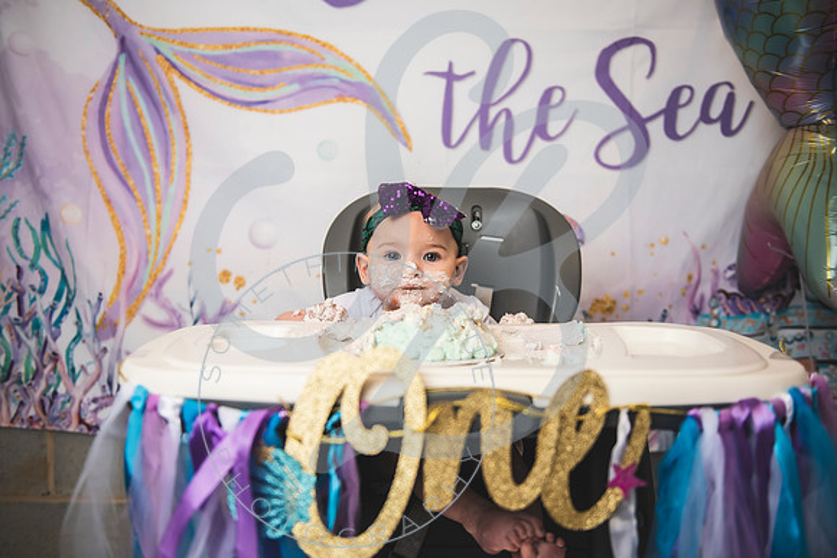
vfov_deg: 37.9
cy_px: 279
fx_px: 812
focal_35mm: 35
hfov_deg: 54.5
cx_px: 412
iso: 250
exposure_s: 1/160
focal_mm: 34
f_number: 2.8
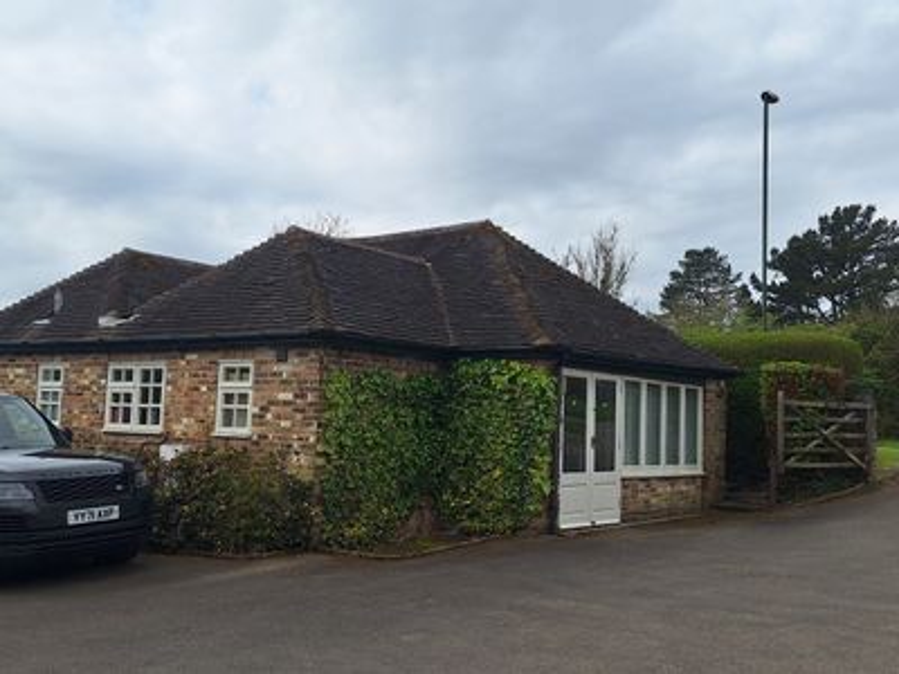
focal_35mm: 23
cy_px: 337
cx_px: 450
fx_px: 597
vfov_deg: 58.9
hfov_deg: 73.9
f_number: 1.8
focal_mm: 5.54
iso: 40
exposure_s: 1/2597
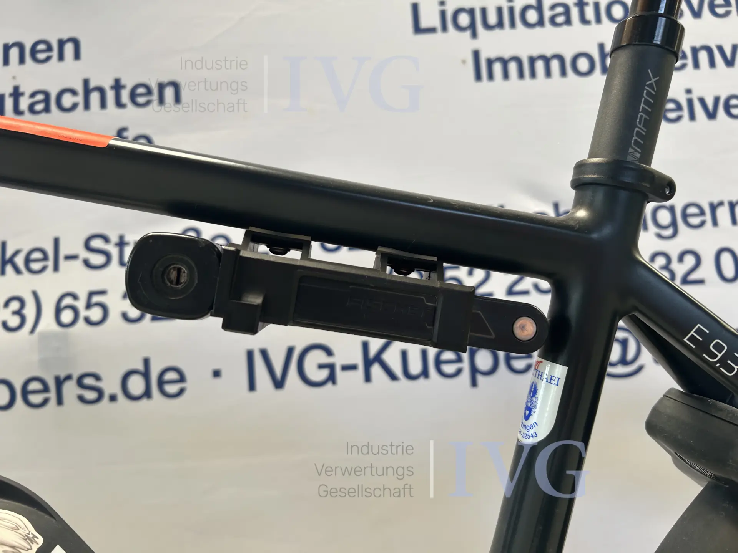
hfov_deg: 67.3
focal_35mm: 26
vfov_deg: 53.1
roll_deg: +3.1
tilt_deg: +5.1
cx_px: 369
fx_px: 554
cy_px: 276
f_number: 1.5
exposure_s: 1/121
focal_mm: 5.7
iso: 40
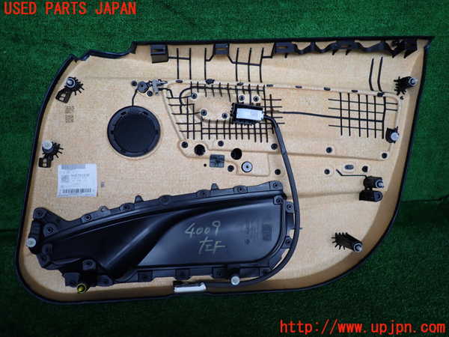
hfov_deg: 69.4
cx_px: 224
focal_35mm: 25
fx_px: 324
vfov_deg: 54.9
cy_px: 168
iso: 100
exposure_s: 1/100
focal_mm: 4.5
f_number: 2
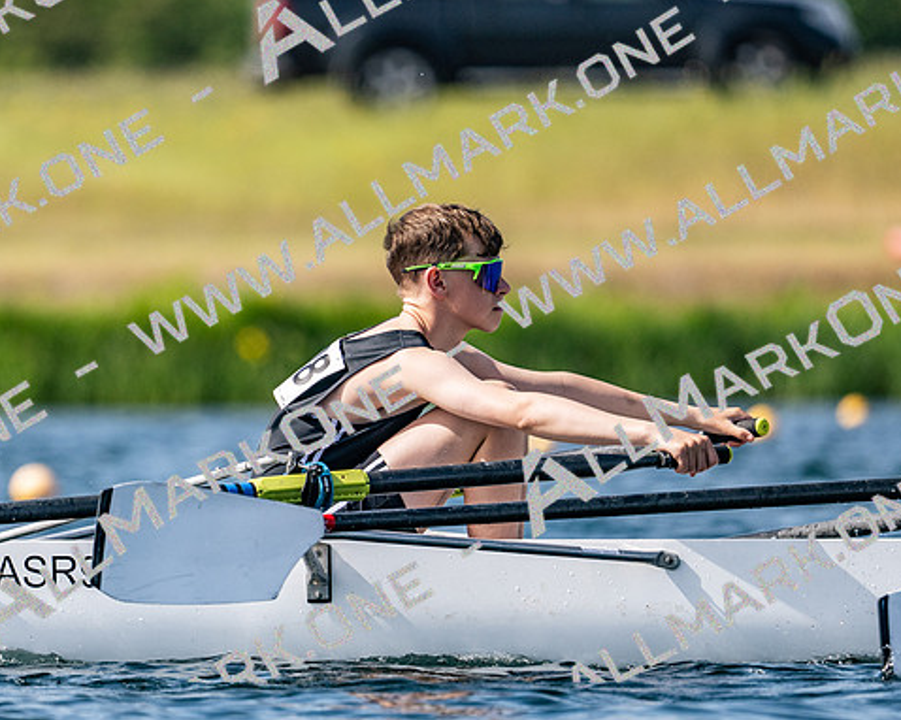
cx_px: 360
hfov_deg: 2.8
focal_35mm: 683
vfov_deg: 2.3
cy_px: 360
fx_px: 18206
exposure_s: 1/2500
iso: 220
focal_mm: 400
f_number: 4.5
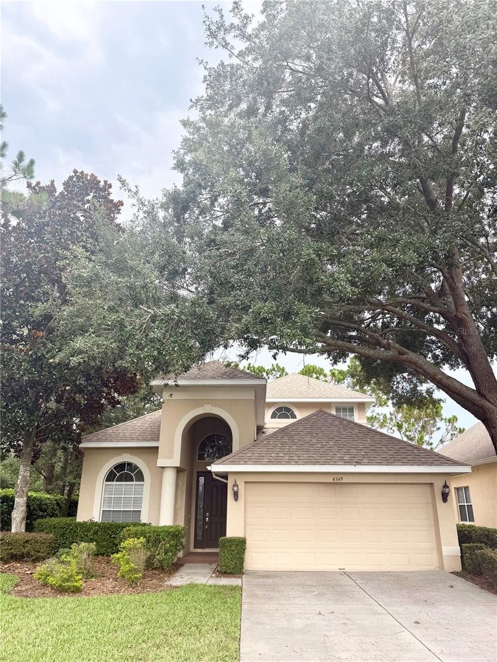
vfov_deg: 71.6
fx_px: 459
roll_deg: -1.3
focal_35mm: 24
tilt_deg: +19.5
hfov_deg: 56.8
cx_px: 248
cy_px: 331
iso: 80
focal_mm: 6.76
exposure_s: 1/805
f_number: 1.78
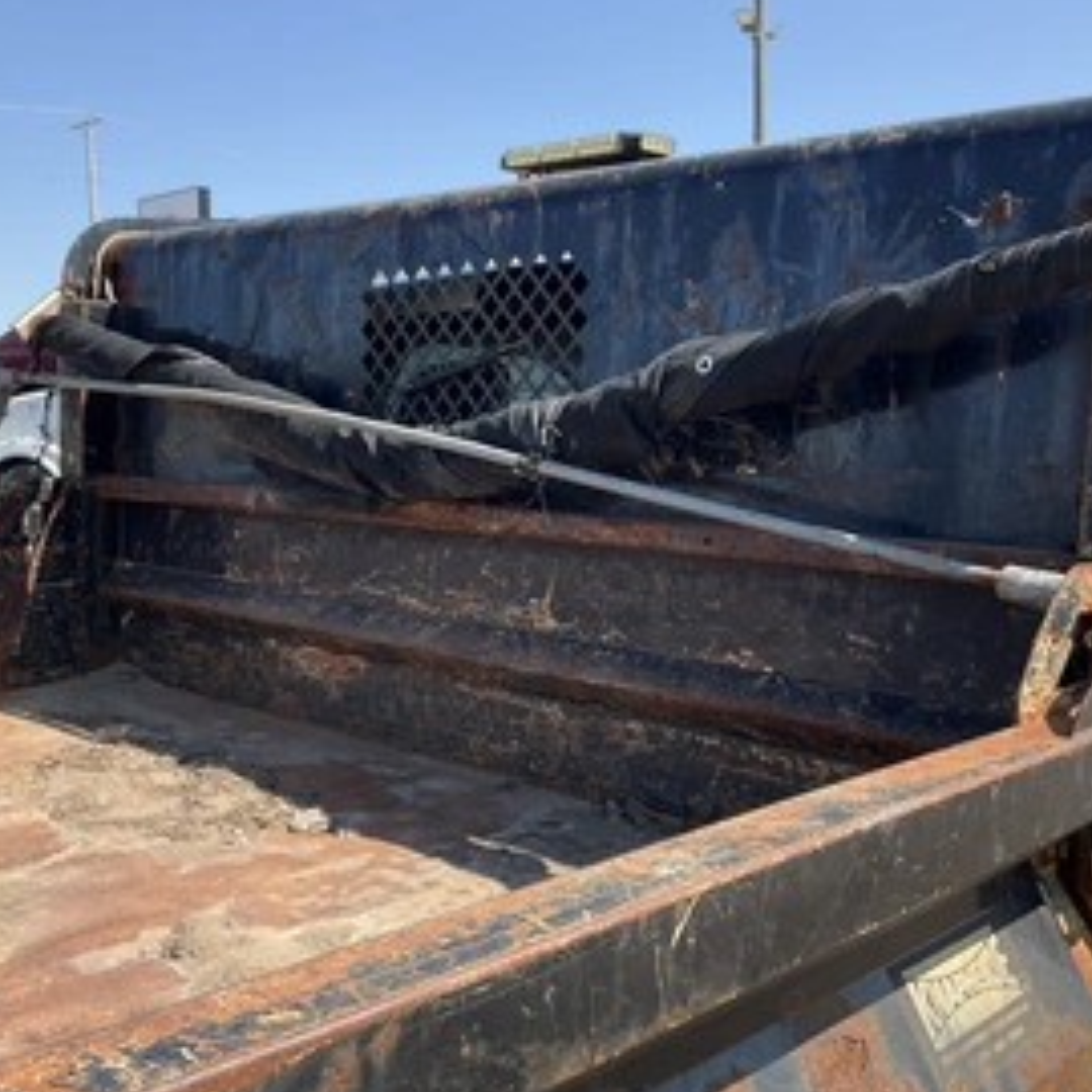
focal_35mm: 38
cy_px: 558
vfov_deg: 43.9
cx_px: 574
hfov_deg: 43.8
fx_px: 1356
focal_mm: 3
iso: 25
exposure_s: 1/855
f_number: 1.8
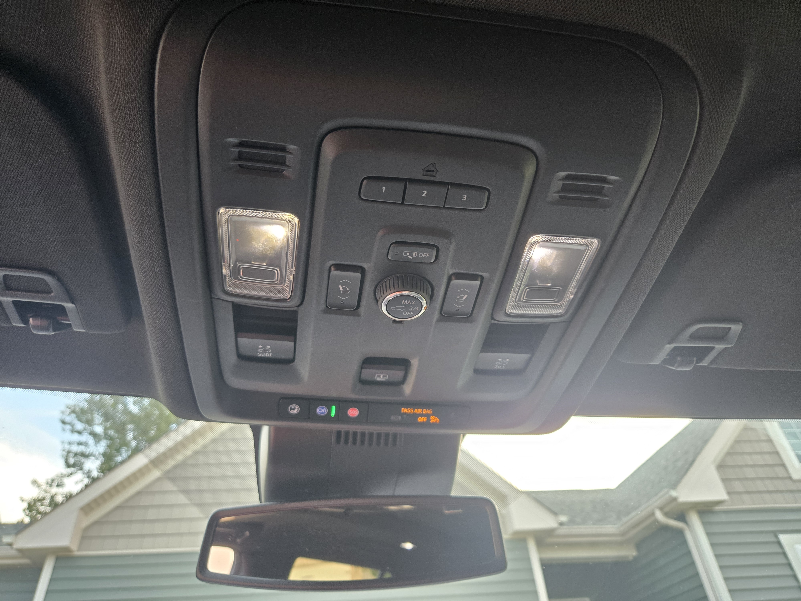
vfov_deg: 58.9
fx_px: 532
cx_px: 400
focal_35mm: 23
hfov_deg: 73.9
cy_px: 300
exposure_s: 1/180
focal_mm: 5.4
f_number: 1.8
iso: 200
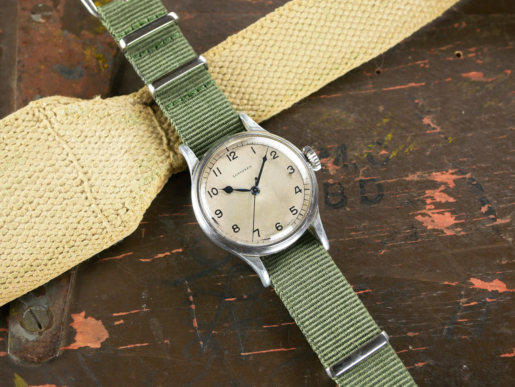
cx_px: 258
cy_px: 194
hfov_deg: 32.2
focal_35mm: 60
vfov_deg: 24.4
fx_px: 893
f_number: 4.5
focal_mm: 30
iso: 800
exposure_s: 1/60
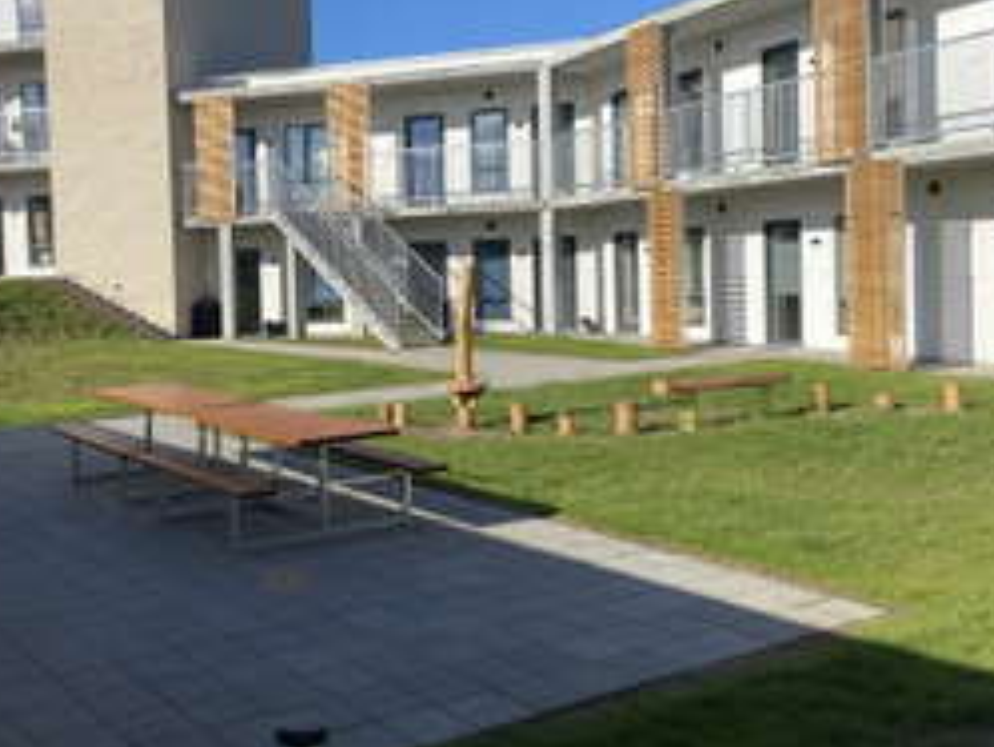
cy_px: 324
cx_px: 297
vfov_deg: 36.8
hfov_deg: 46.7
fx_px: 1120
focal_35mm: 39
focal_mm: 4.25
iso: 32
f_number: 1.8
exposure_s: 1/3125
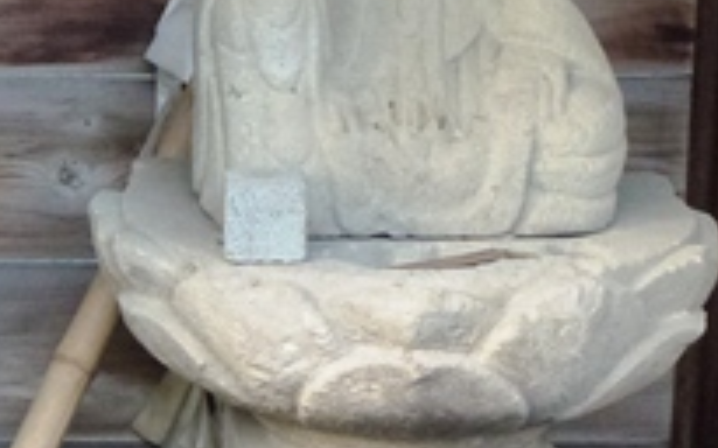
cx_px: -137
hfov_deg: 16.8
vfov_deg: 11.0
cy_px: 112
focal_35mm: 119
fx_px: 2328
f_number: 3.7
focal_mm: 6.4
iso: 400
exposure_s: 1/60
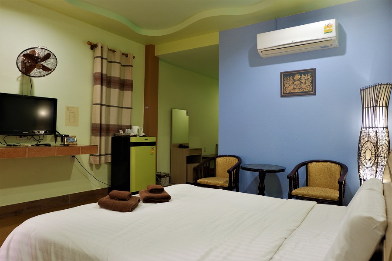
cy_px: 130
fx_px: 261
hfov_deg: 73.7
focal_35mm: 24
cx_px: 196
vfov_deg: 53.1
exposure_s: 1/34
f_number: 3.5
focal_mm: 16
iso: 800
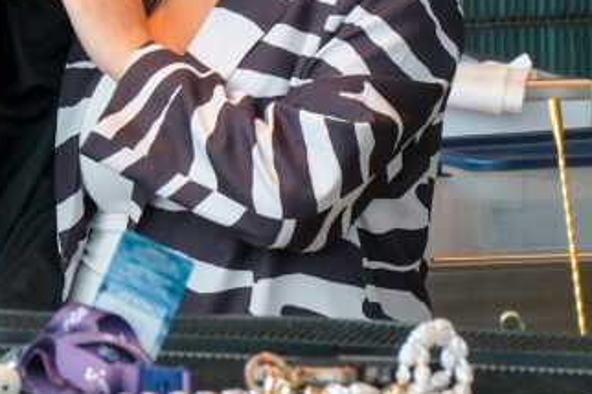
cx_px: 213
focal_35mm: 400
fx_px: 6571
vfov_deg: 3.4
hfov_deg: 5.2
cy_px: -611
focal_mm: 44.5
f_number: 4.5
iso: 320
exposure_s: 1/125
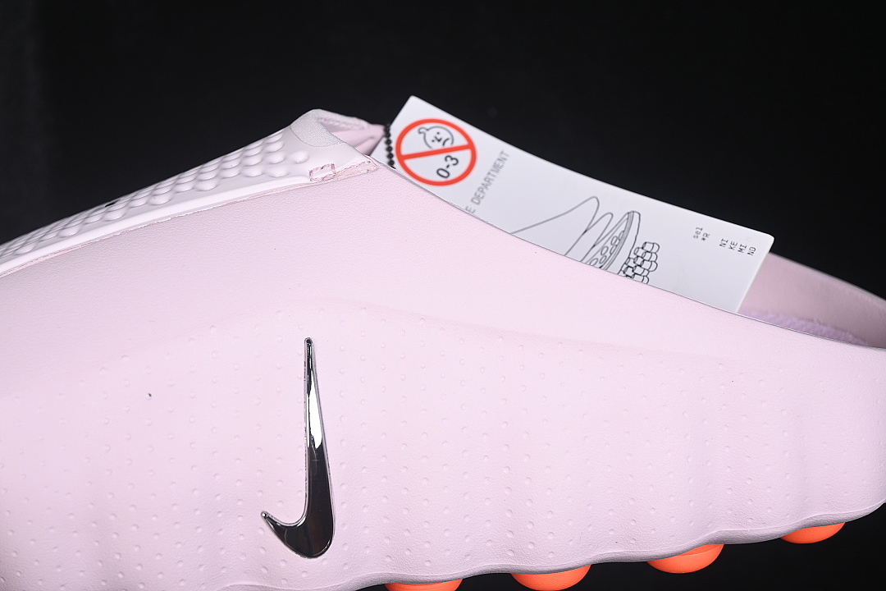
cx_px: 443
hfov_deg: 27.0
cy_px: 296
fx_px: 1846
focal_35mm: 75
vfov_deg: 18.2
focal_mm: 50
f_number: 7.1
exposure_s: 1/80
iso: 160
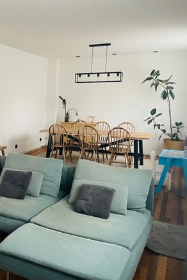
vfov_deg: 51.9
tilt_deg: -7.2
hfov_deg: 34.1
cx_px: 22
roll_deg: -0.3
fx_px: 289
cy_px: 142
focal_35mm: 37
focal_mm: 4.2
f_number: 1.6
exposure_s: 1/50
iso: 320
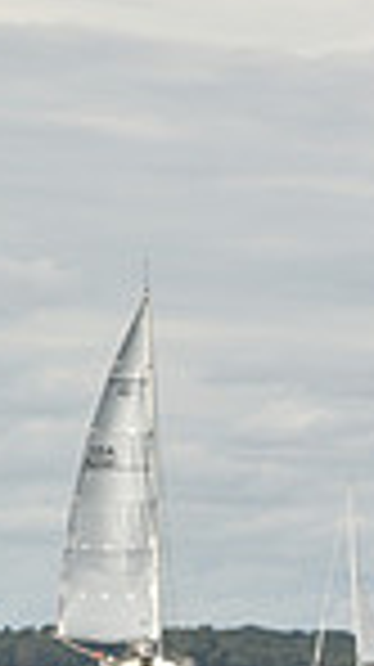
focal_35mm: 411
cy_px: 601
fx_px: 7263
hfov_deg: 2.9
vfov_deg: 5.3
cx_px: -703
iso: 250
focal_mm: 100
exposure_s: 1/800
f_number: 9
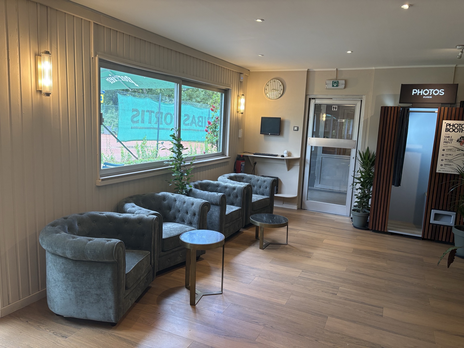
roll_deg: -2.7
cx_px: 232
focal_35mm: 26
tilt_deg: -9.4
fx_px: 349
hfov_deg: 67.3
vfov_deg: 53.1
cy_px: 174
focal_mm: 5.96
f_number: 1.6
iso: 160
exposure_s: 1/100
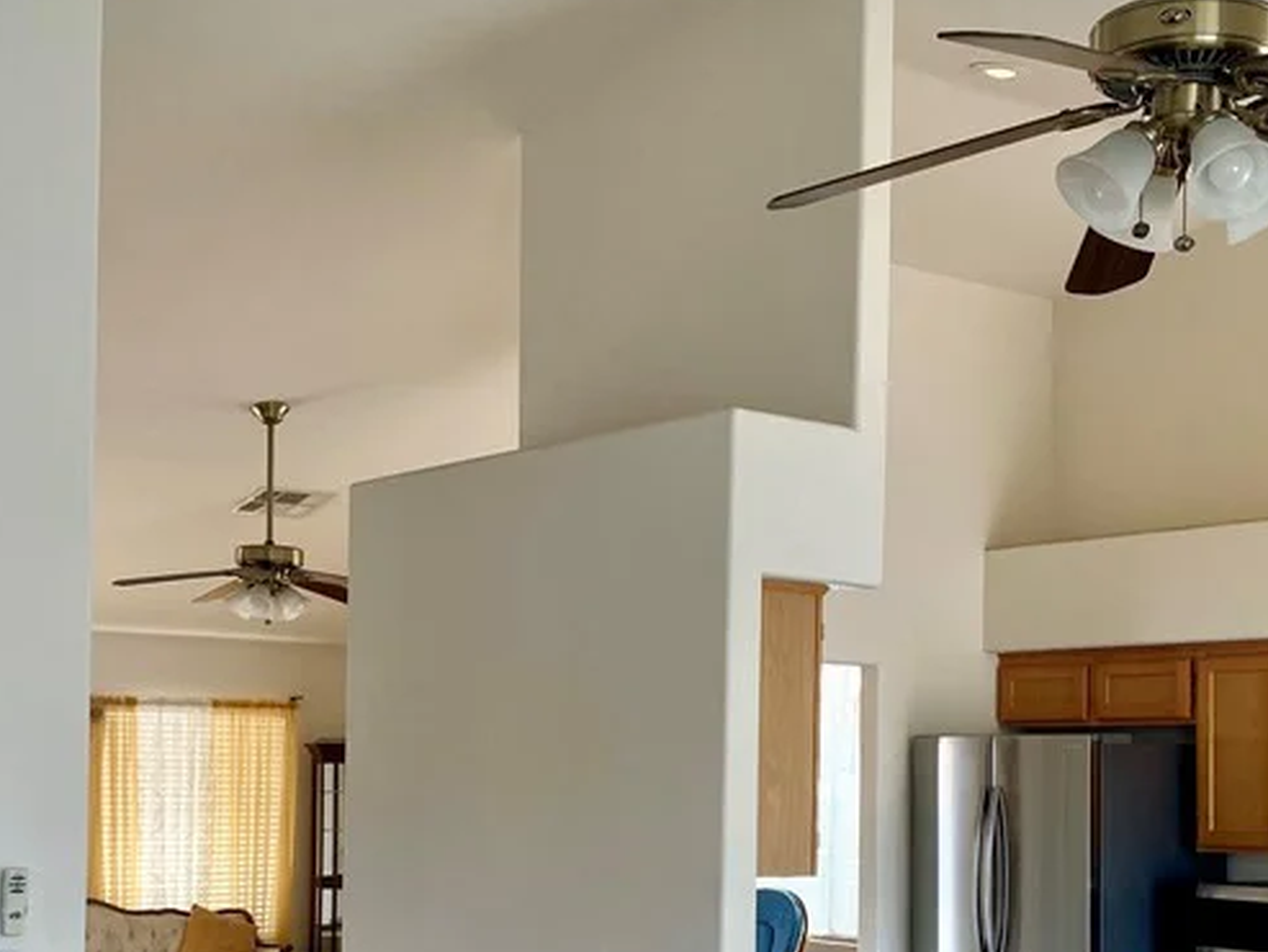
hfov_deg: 35.5
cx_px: 682
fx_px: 1979
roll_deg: -1.3
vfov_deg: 26.6
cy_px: 744
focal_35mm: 54
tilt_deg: +0.4
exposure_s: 1/121
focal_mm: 4.25
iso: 64
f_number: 1.8
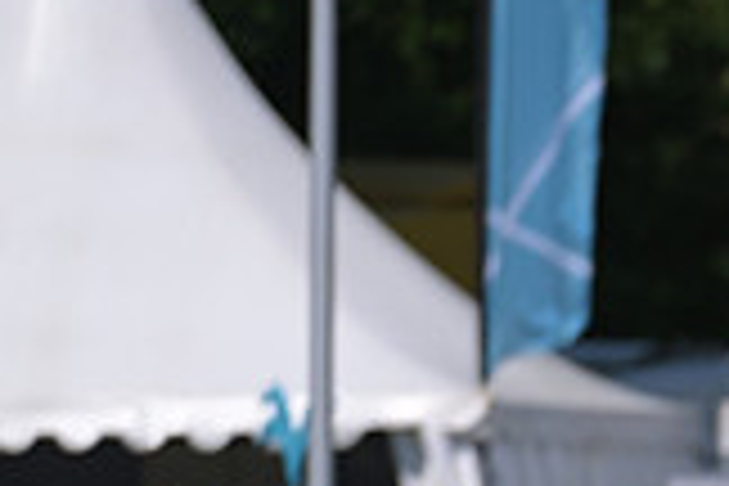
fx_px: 27538
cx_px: 1269
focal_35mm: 1360
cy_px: 632
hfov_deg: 1.5
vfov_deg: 1.0
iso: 125
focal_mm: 380
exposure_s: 1/1250
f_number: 5
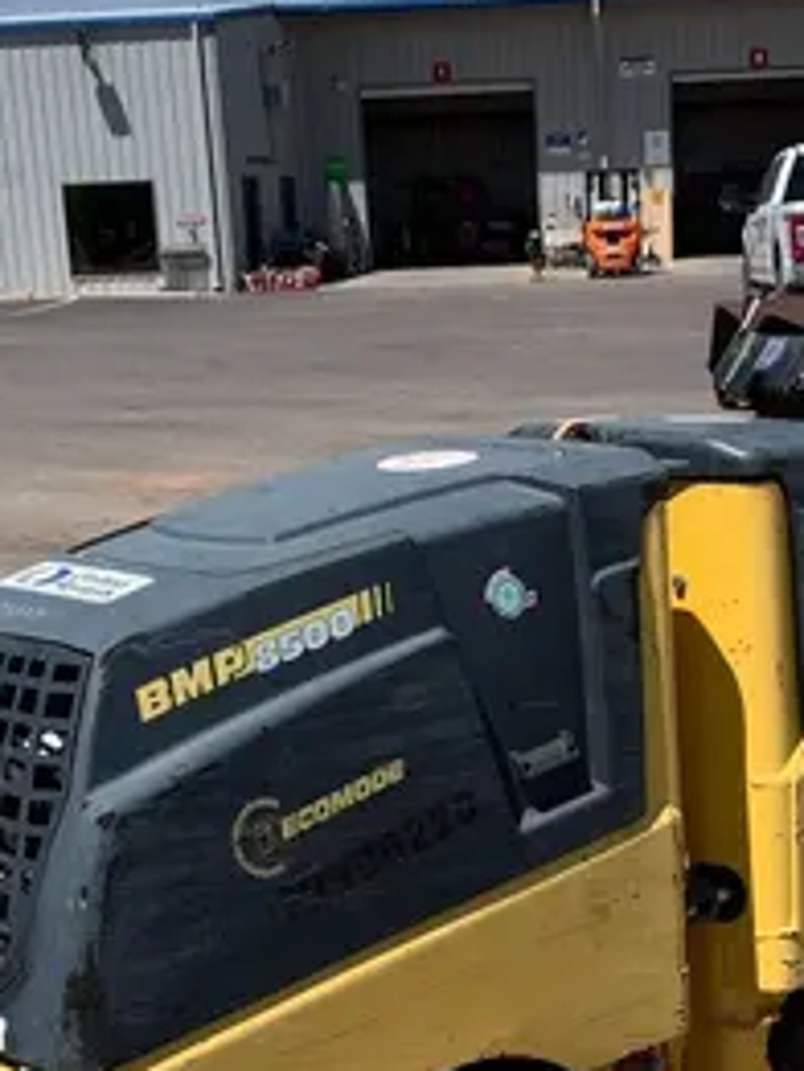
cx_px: 554
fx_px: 2259
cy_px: 1020
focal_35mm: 73
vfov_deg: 25.6
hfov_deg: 20.1
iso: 25
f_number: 1.8
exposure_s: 1/2994
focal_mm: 4.25
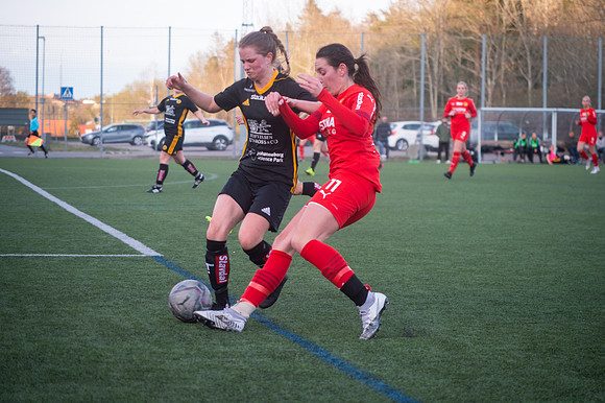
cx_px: 302
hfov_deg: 19.3
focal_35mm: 106
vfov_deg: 12.9
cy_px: 202
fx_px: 1778
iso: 900
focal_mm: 98
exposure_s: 1/640
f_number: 4.5
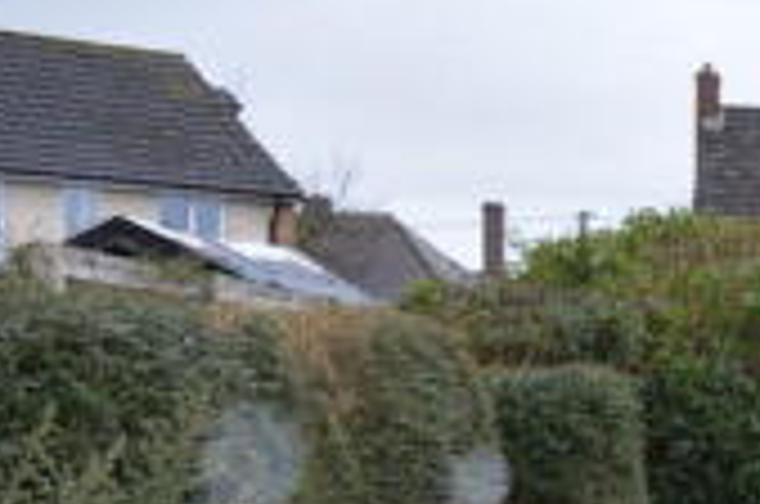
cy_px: 612
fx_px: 2212
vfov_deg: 12.7
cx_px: 1228
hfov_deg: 17.1
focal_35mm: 105
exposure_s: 1/125
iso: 220
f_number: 4
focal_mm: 18
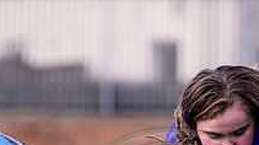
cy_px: 262
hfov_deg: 4.0
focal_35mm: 542
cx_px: 251
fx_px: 3717
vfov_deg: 2.2
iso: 500
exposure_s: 1/1600
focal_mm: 155
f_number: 3.2
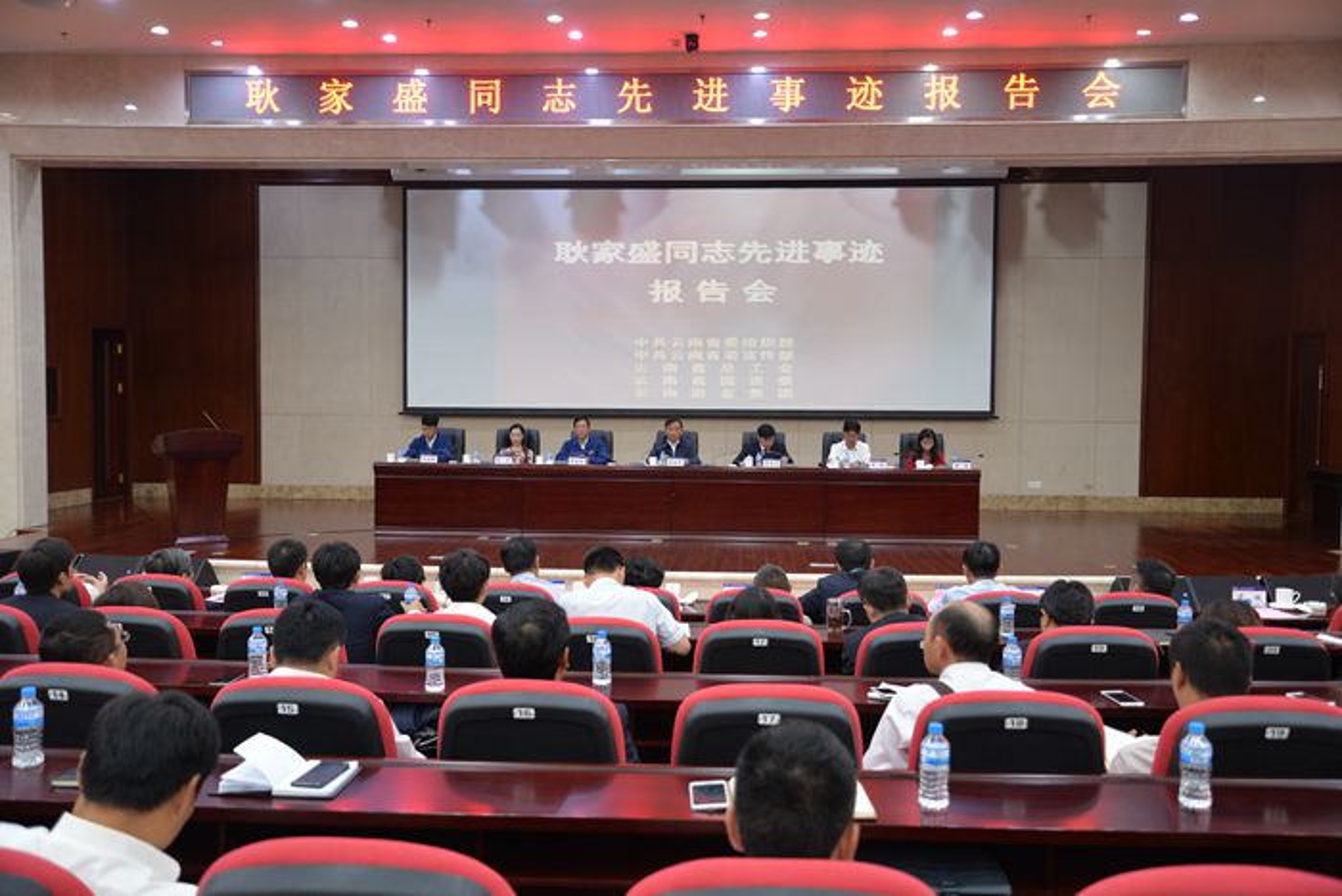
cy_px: 448
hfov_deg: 58.7
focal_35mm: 32
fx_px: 1193
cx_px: 671
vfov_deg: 41.1
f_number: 4
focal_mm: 32
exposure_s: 1/50
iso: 1250
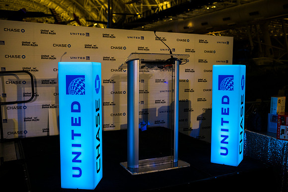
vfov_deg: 37.9
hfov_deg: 54.4
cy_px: 96
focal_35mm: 35
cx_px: 144
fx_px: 280
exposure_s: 1/200
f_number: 2.8
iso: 450
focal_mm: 35
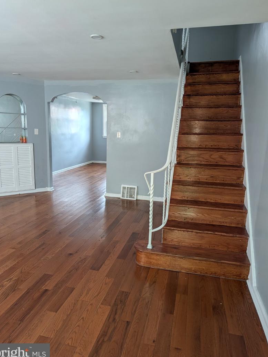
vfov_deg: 69.4
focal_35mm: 25
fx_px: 258
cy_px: 177
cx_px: 129
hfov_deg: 54.9
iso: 21
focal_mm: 6.9
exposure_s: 1/22.1
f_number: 1.68
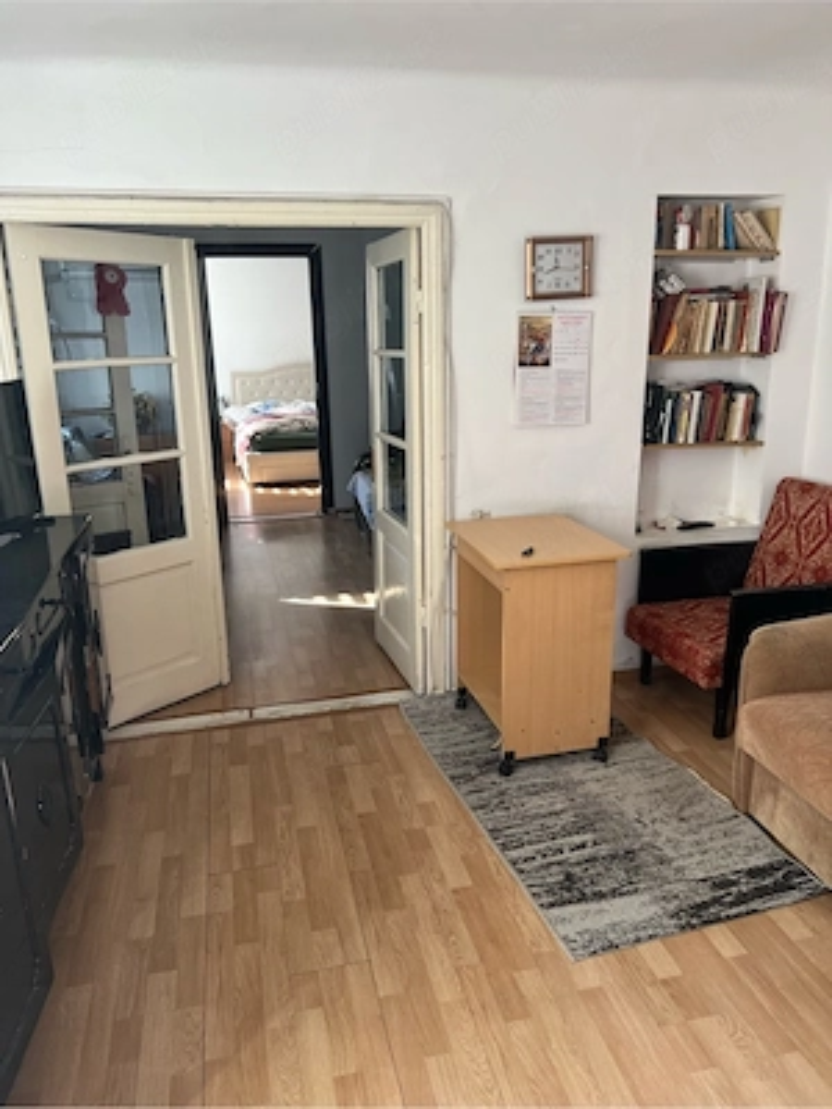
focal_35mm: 26
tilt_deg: -14.3
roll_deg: +1.8
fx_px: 833
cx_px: 416
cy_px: 554
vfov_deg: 67.3
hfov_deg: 53.1
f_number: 1.5
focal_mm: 5.7
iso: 125
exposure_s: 1/110
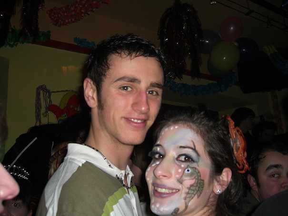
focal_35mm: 38
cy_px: 108
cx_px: 144
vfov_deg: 37.7
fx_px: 316
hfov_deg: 49.0
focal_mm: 7.9
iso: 200
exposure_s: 1/60
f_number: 2.8
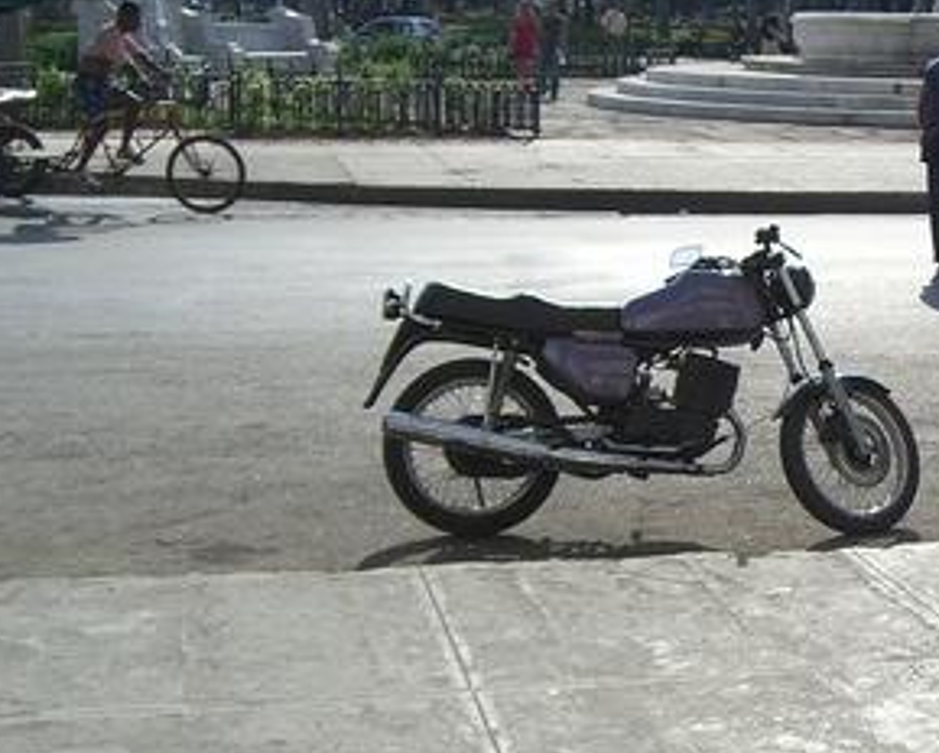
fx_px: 2282
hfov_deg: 22.1
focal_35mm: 82
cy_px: 406
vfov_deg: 18.8
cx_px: 1014
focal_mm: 7.9
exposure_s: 1/800
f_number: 4
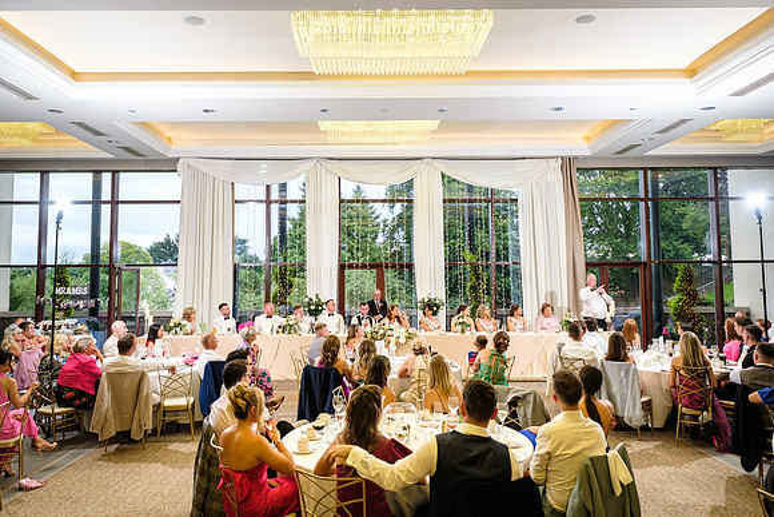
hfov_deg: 68.6
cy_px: 233
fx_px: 567
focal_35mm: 26
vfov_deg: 48.9
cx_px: 371
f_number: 2.8
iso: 1250
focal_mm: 16
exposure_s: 1/200
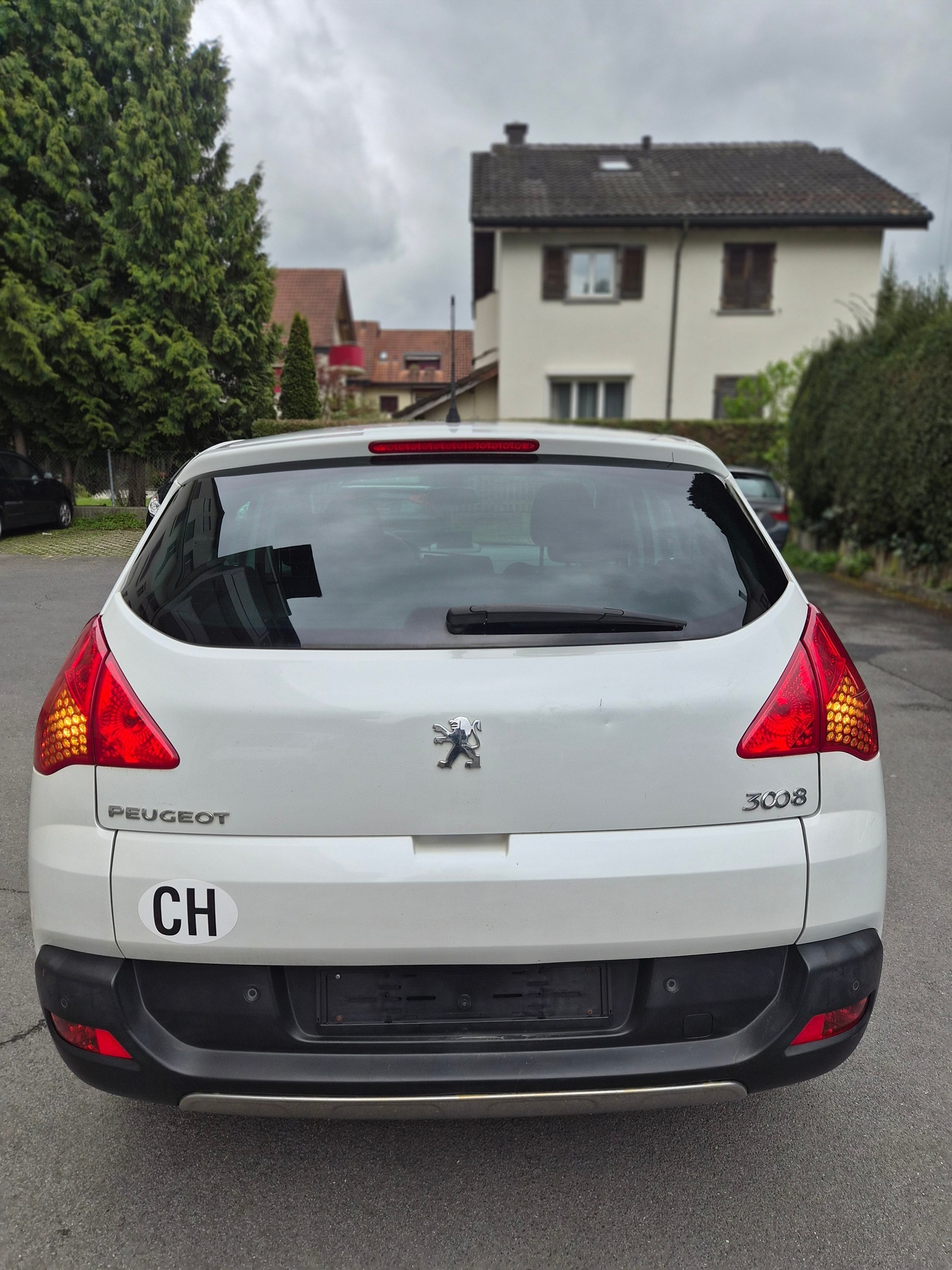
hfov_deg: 58.9
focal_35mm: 23
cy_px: 635
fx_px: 843
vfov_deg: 73.9
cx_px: 476
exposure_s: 1/2728
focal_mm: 5.4
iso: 80
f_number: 1.8
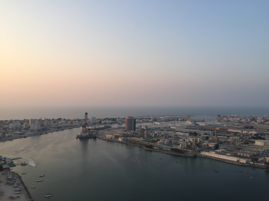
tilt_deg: +0.0
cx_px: 134
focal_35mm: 29
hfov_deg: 61.7
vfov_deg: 48.2
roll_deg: -0.1
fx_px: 225
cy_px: 100
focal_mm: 4.15
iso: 32
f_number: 2.2
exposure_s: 1/599
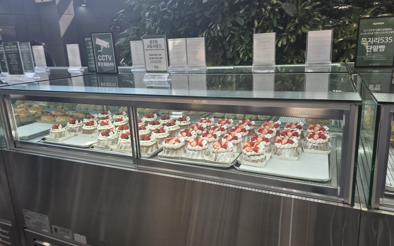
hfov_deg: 70.4
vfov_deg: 47.5
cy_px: 111
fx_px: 279
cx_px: 202
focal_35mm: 26
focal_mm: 6.3
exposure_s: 1/120
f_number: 1.7
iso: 32
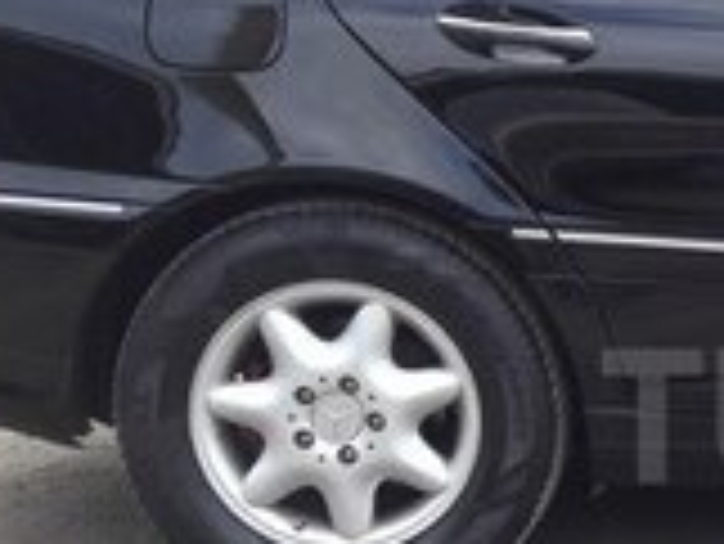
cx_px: 1061
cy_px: 416
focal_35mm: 115
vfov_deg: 12.9
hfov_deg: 15.8
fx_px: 2407
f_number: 1.9
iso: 40
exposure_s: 1/379
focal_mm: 3.7
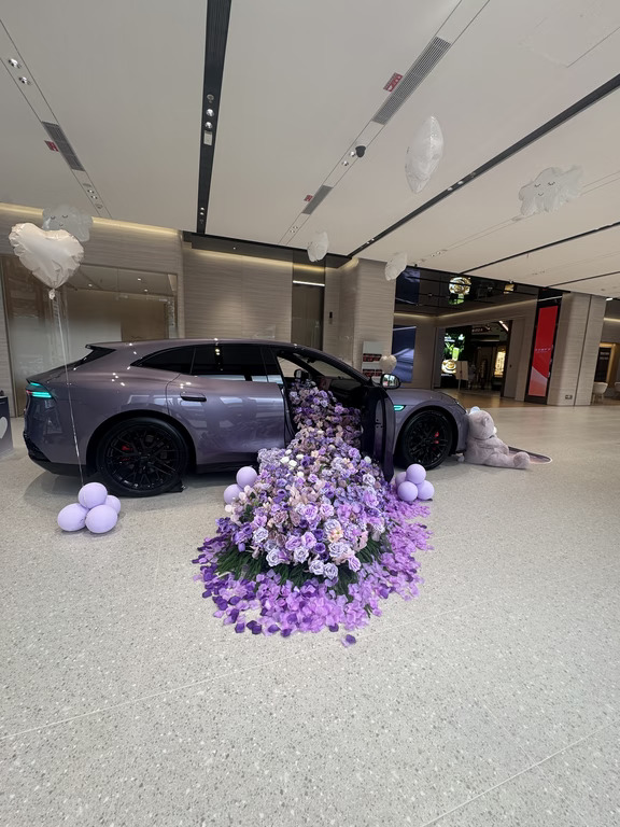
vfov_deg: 102.1
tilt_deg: -8.8
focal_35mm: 14
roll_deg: -2.2
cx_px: 310
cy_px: 414
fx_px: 334
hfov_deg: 85.7
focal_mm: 2.22
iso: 40
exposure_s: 1/117
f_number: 2.2
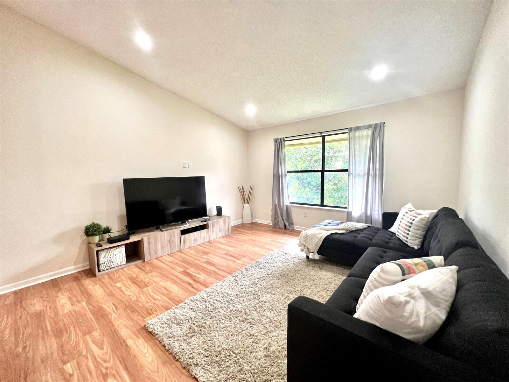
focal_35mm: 13
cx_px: 254
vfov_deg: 89.9
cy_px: 191
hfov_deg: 106.2
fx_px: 191
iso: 200
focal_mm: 1.57
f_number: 1.8
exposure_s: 1/120
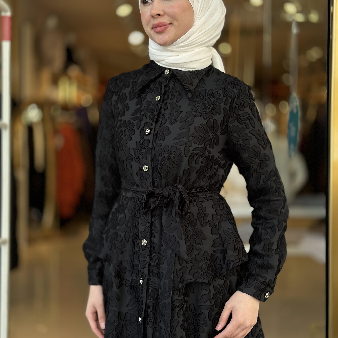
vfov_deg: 30.0
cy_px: 149
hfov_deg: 30.0
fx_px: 630
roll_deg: -1.2
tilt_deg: -1.3
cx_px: 169
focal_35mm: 57
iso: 80
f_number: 1.78
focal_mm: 6.86
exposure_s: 1/310
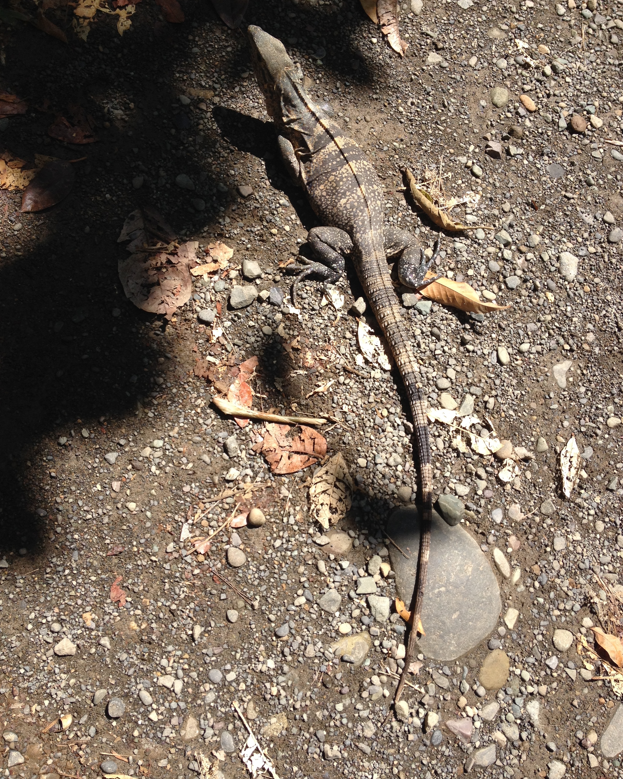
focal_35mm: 37
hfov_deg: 40.1
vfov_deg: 49.1
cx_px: 310
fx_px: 853
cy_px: 367
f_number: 2.4
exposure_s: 1/1022
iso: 50
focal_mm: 4.28
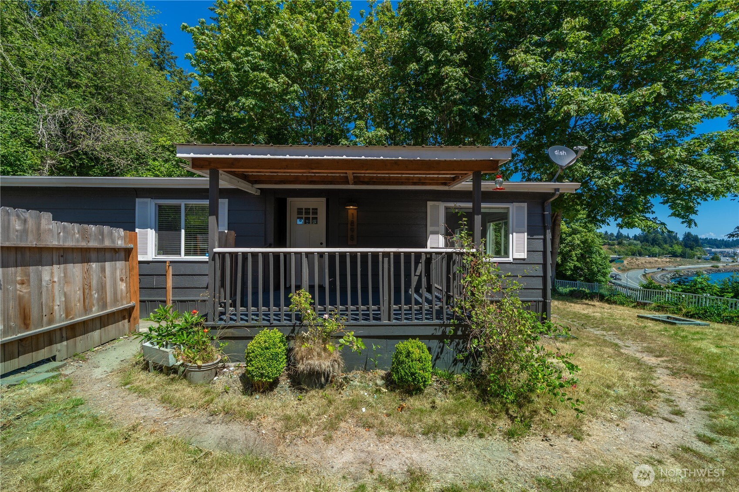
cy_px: 246
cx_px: 370
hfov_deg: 108.3
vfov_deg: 85.4
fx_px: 267
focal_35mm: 13
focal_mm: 13
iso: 100
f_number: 7.1
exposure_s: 1/100
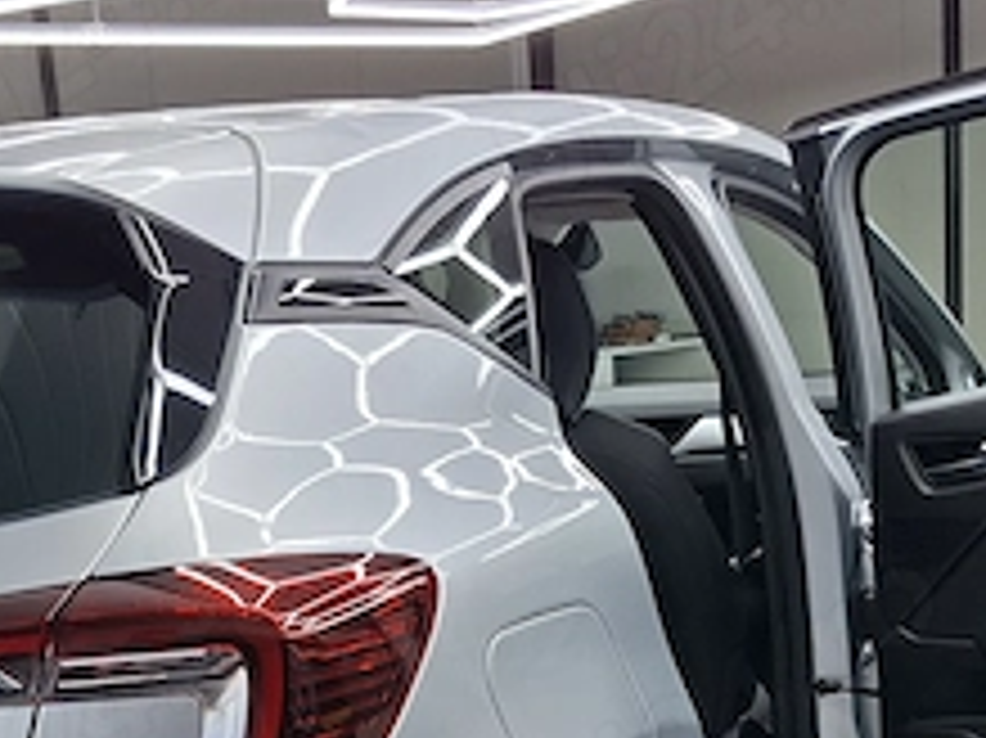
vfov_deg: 21.9
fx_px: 1794
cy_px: 828
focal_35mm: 63
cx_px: 329
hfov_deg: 30.5
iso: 64
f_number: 1.8
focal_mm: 5.54
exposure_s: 1/100
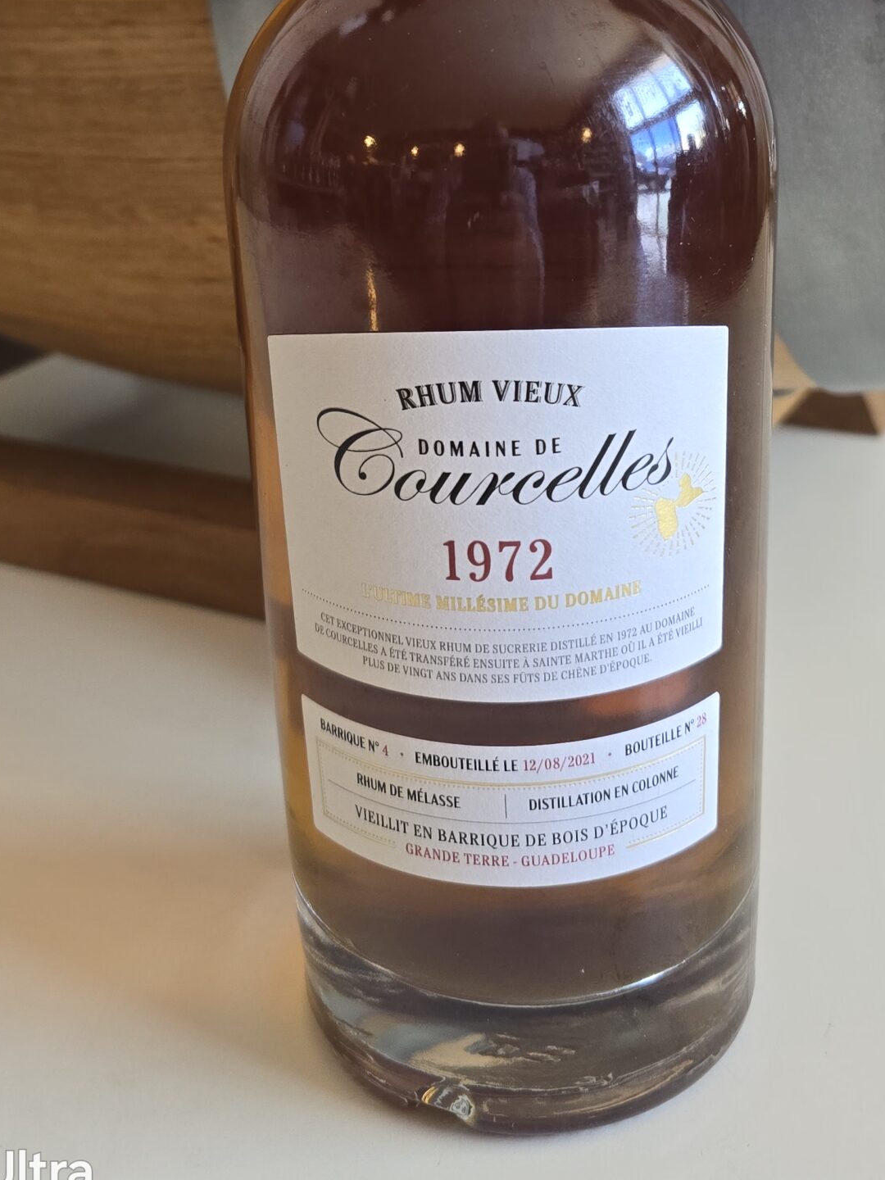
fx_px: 1568
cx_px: 473
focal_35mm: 46
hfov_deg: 31.5
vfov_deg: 38.5
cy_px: 125
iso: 160
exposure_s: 1/100
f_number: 1.7
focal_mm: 6.3
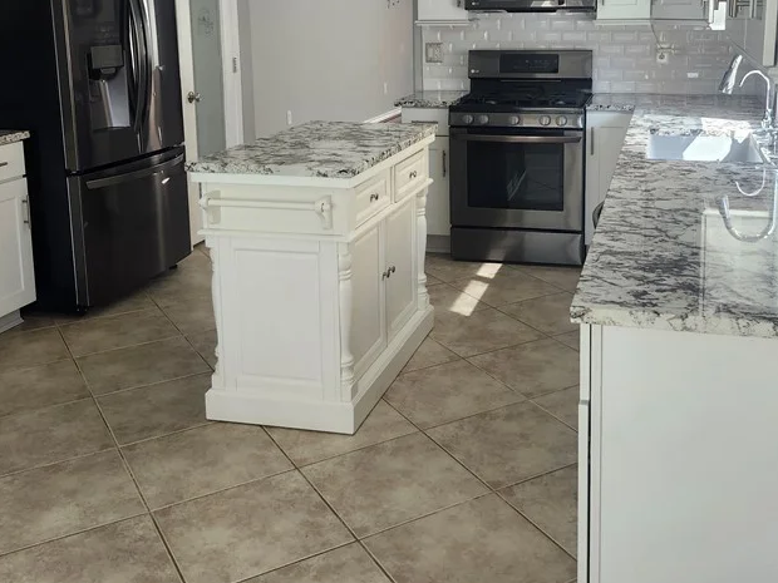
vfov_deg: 36.8
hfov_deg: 48.7
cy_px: 140
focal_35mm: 38
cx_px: 466
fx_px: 854
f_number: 1.8
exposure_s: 1/180
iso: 160
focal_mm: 5.54
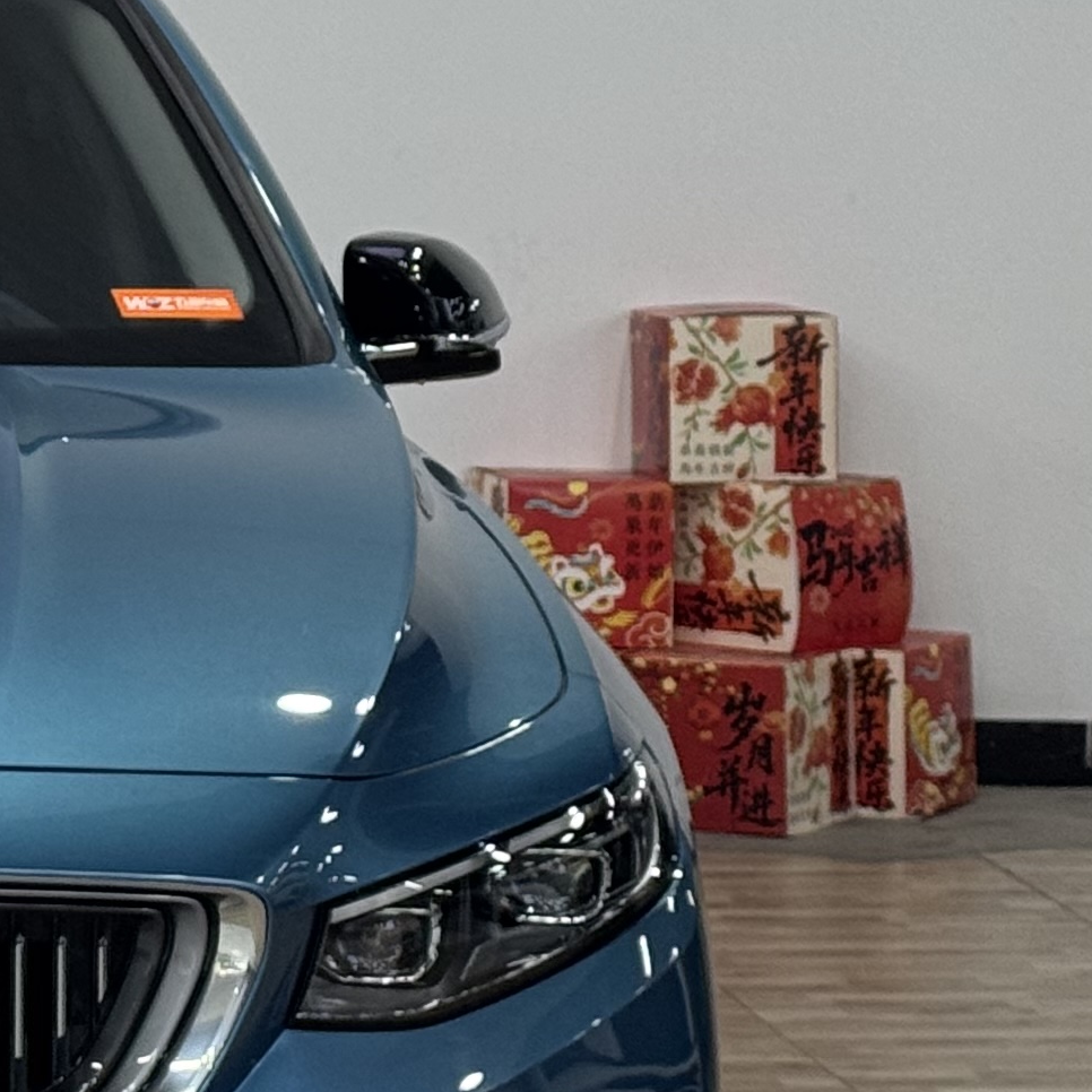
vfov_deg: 9.8
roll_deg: -0.3
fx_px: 6317
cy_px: 125
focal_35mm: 177
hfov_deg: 9.6
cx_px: -581
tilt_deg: -1.0
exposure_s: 1/100
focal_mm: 6.76
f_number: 1.78
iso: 80
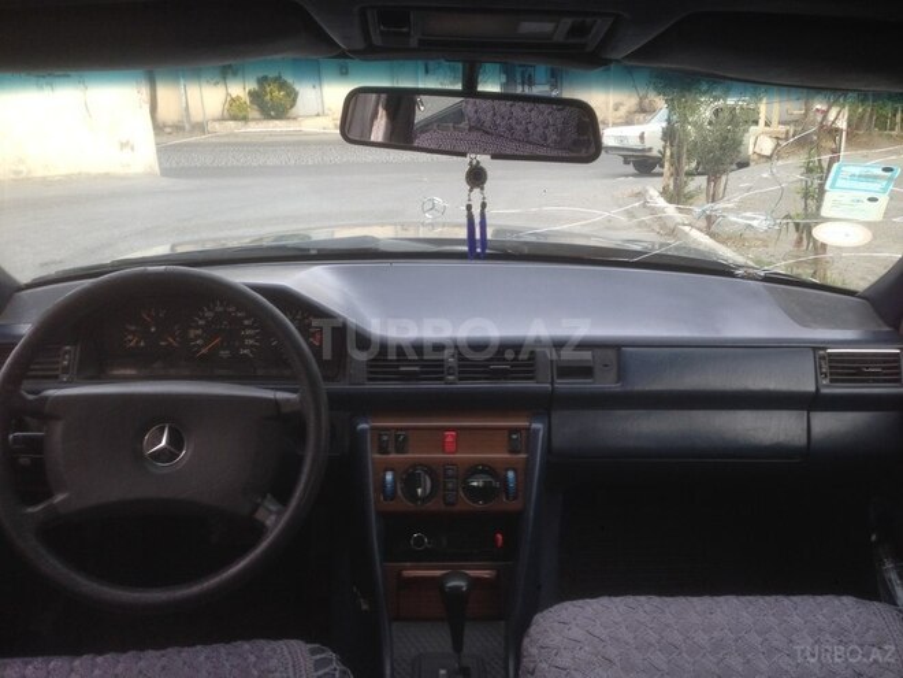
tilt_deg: -20.6
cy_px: 339
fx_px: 861
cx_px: 452
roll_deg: +0.6
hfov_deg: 55.4
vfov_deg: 42.9
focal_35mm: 33
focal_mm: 4.12
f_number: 2.4
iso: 64
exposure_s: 1/60
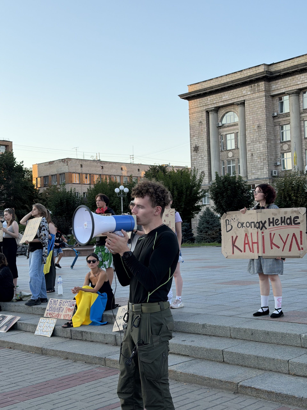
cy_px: 205
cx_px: 154
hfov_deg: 30.3
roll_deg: +2.4
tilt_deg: +2.4
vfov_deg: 39.7
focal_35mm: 48
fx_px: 568
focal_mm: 6.76
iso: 64
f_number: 1.78
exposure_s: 1/706
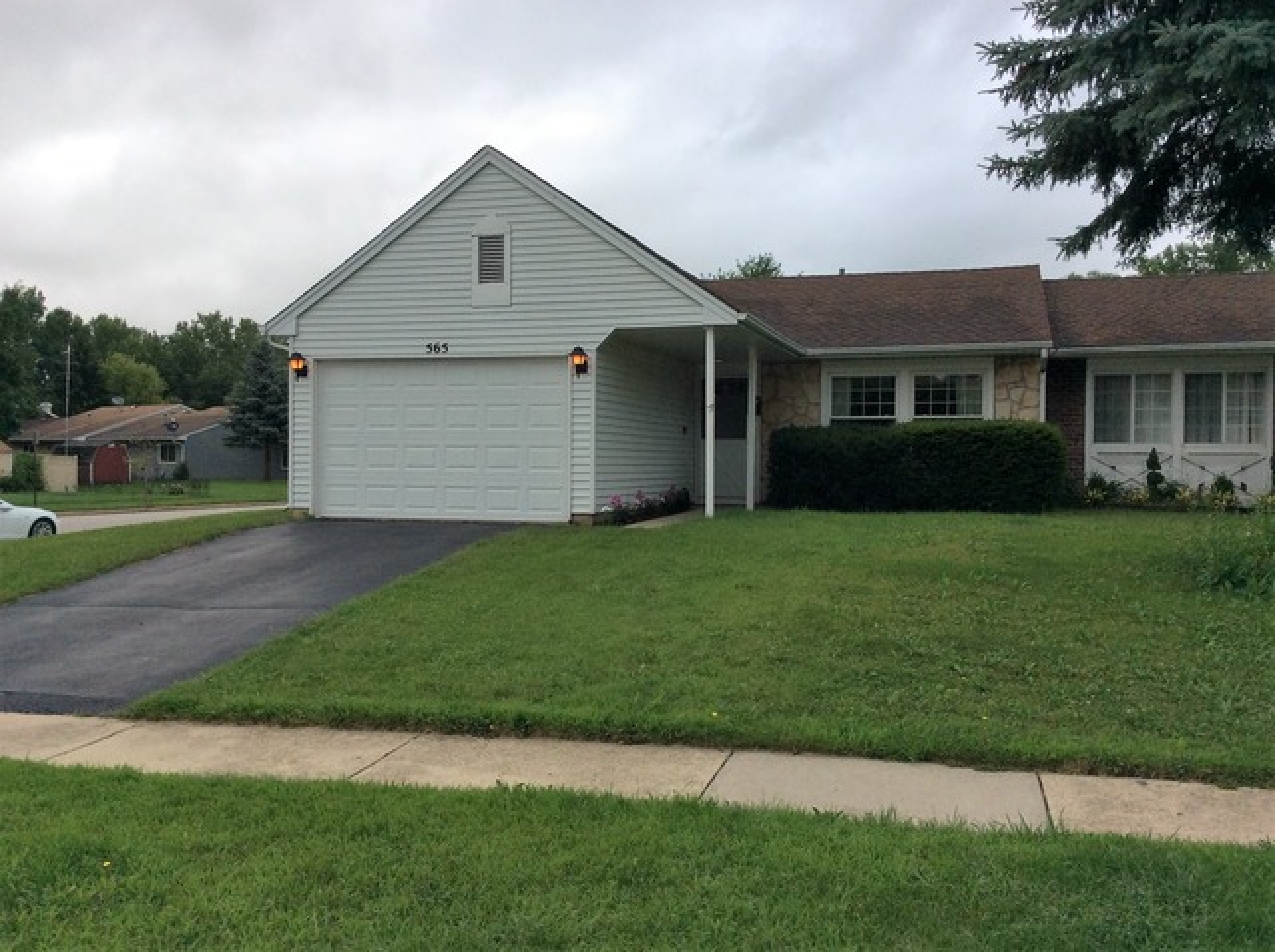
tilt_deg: -1.3
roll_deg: +1.7
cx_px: 638
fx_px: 1177
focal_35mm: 32
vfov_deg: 44.1
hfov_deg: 56.9
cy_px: 476
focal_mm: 3.3
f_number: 2.4
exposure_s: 1/629
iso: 32
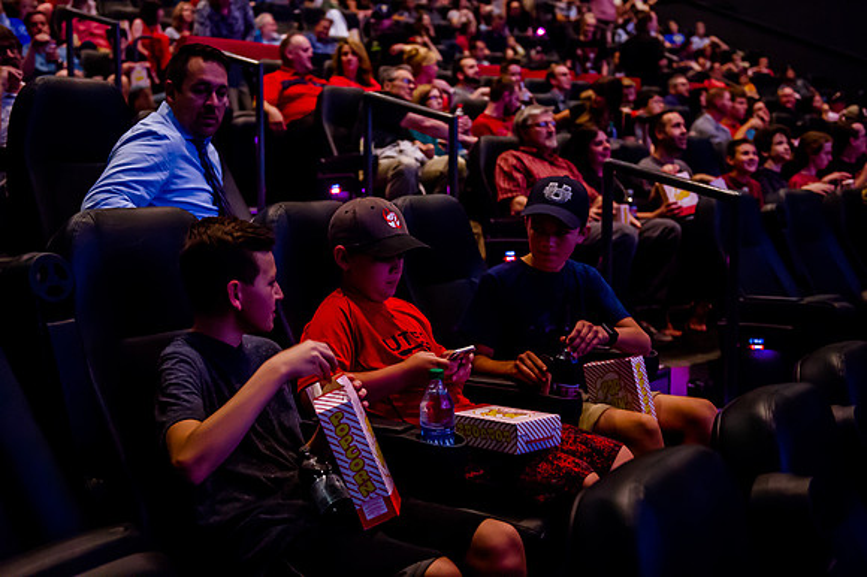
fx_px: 1003
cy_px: 261
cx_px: 392
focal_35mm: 42
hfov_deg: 46.7
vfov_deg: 32.1
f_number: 2.8
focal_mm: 38
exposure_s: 1/50
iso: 5000
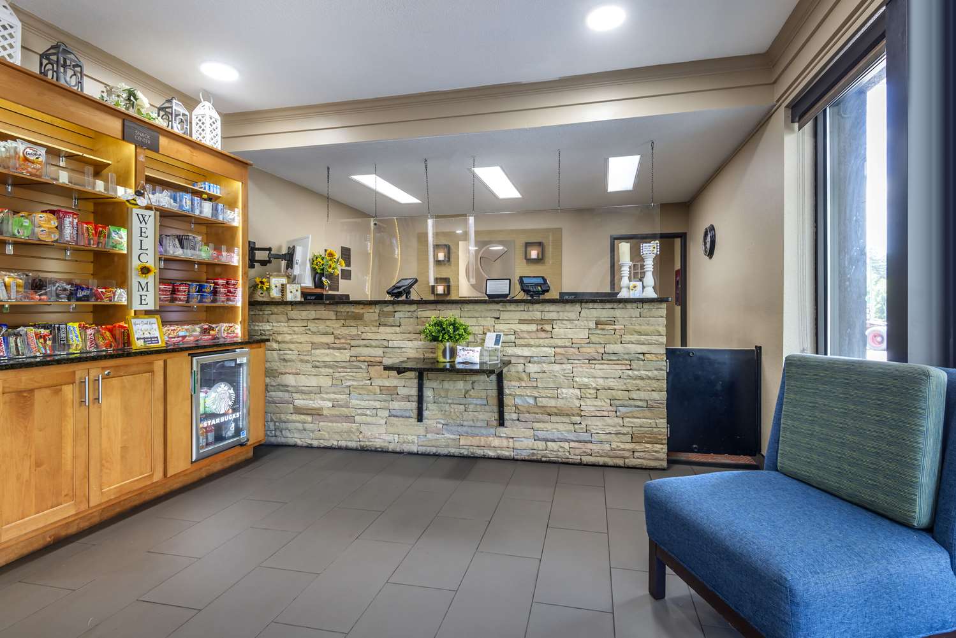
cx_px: 478
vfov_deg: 73.8
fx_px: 425
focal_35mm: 16
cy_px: 319
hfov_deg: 96.7
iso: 400
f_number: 10
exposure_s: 1/20
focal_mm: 16
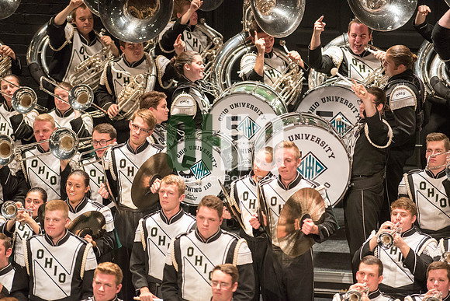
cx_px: 225
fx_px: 3751
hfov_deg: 6.9
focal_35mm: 300
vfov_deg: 4.6
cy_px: 150
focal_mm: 300
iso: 4000
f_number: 2.8
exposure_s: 1/500
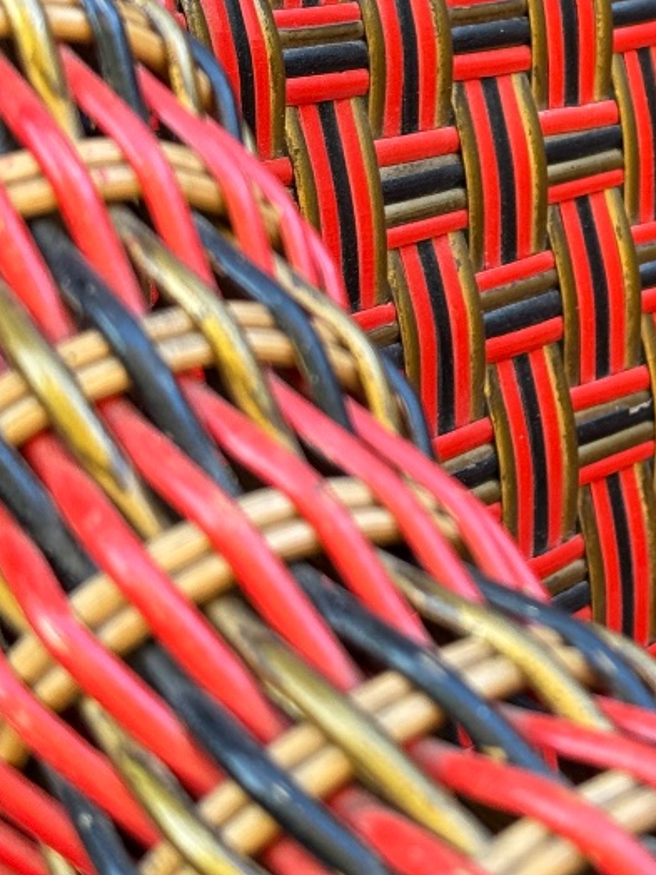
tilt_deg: -14.3
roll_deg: -3.5
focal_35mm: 110
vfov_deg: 17.7
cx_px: 718
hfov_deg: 13.2
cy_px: 185
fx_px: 2779
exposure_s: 1/121
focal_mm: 6.76
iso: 80
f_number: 1.78
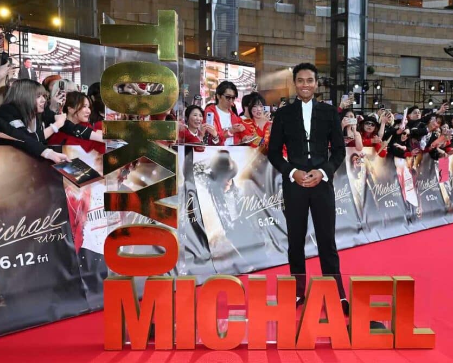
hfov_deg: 47.1
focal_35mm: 39
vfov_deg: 38.6
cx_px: 265
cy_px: 180
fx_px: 517
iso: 1600
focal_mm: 33.5
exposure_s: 1/100
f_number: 7.1
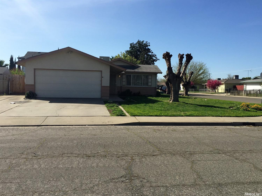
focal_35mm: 29
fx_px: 219
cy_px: 98
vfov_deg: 48.2
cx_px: 131
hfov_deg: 61.7
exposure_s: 1/2639
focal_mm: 4.15
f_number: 2.2
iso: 32
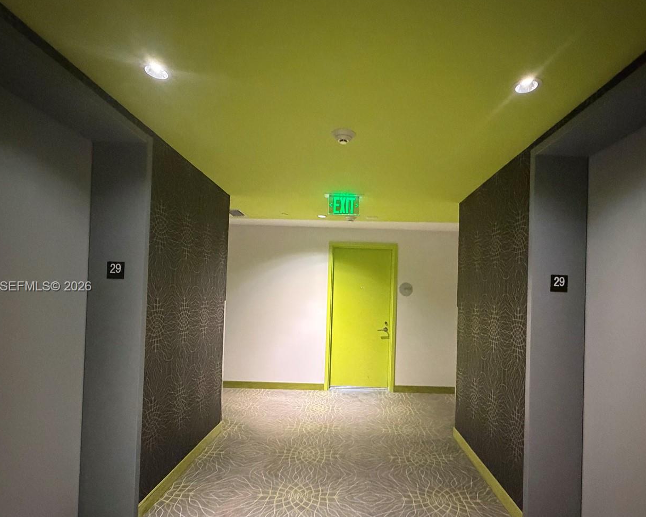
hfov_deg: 86.2
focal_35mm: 18
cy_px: 287
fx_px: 344
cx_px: 351
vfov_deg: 73.6
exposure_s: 1/40
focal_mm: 2.22
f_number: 2.2
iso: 1250
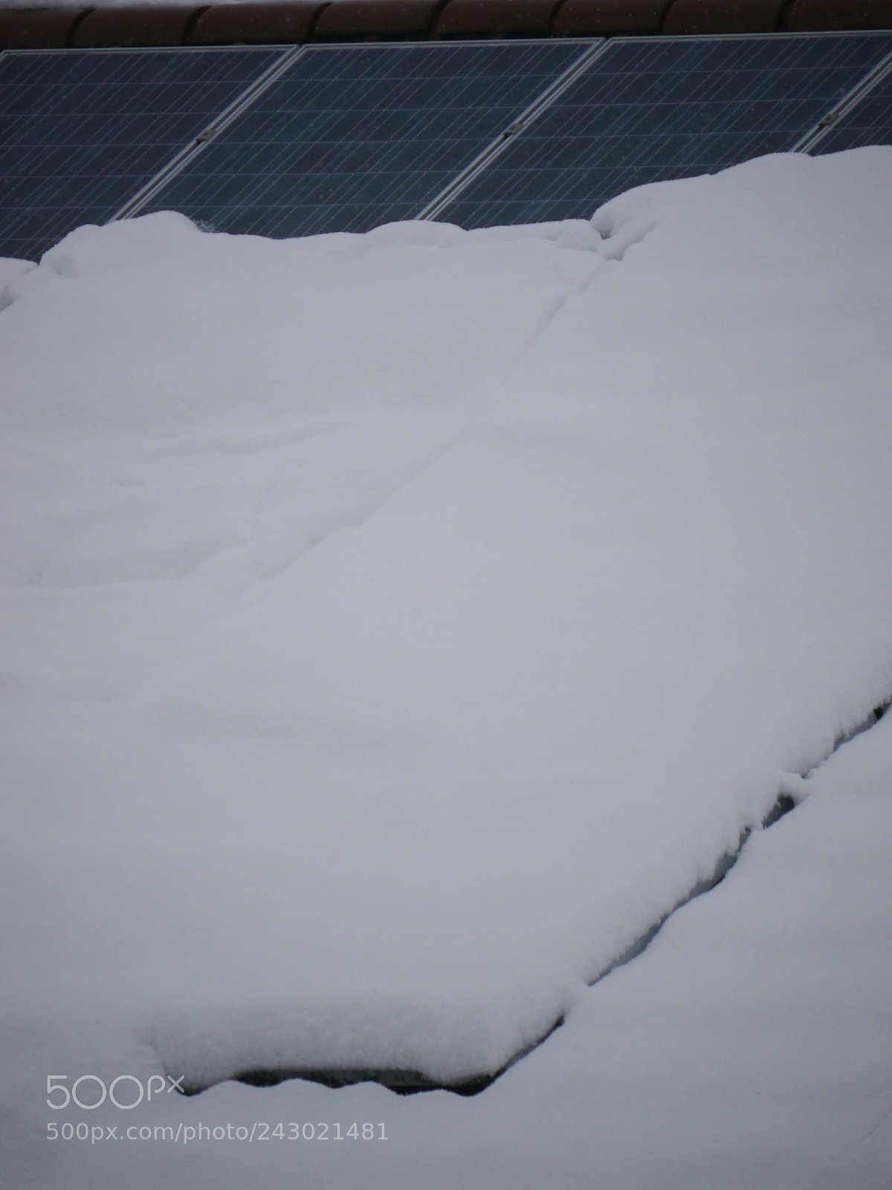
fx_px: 20615
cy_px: 595
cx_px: 446
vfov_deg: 3.3
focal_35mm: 600
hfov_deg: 2.5
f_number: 5.6
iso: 160
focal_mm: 300
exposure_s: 1/800
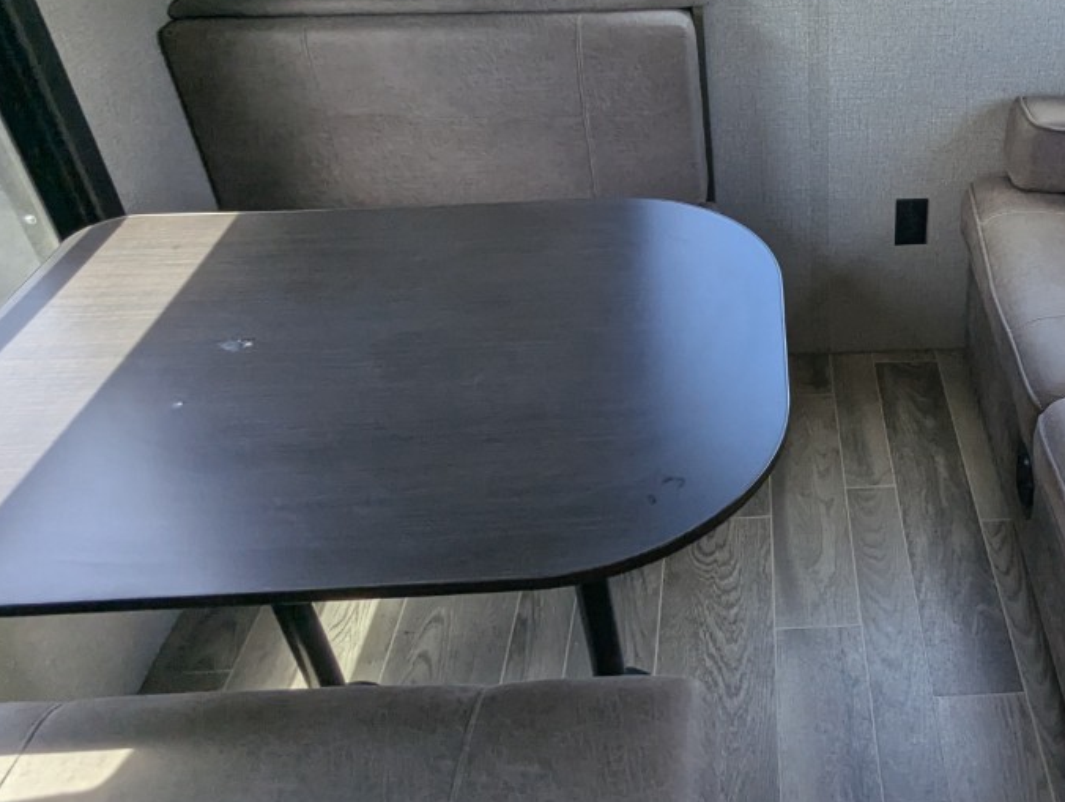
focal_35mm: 33
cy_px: 299
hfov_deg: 52.5
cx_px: 815
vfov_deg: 42.7
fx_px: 1017
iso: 83
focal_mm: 2.35
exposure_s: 1/105
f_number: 2.2
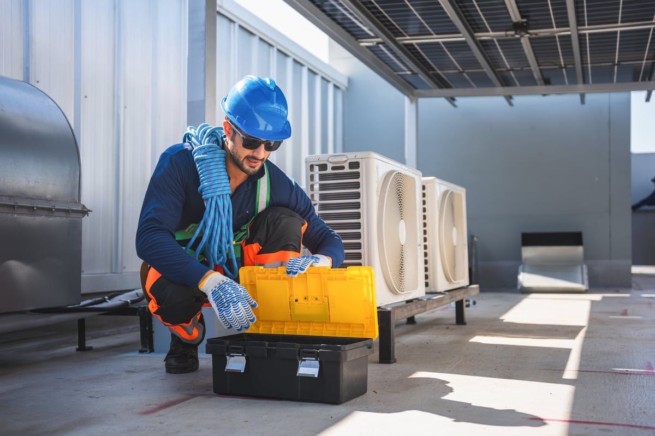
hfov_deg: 48.7
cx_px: 328
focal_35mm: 40
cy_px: 218
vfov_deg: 33.5
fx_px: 724
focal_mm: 39.8
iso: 100
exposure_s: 1/400
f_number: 2.8
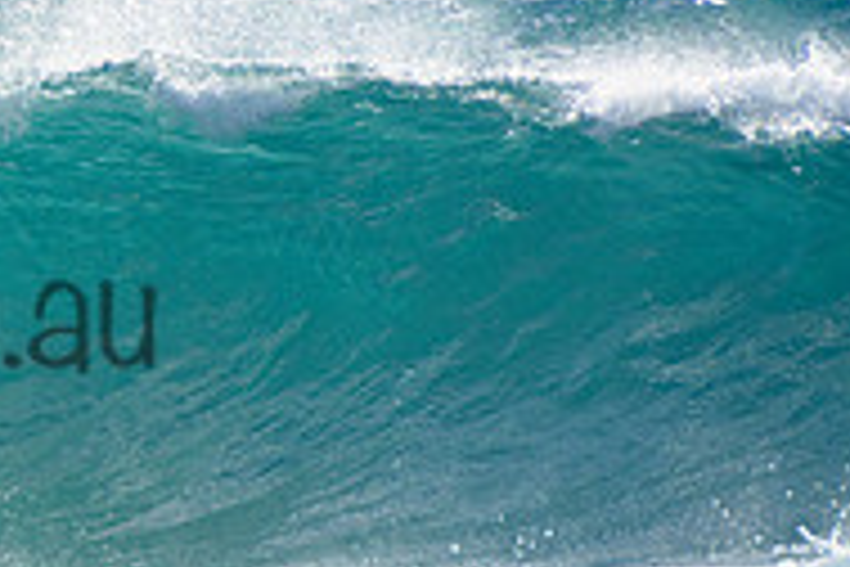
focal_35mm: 1838
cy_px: 263
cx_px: -319
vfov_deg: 0.7
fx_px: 43394
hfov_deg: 1.1
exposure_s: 1/2000
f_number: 5.6
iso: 280
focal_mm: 400
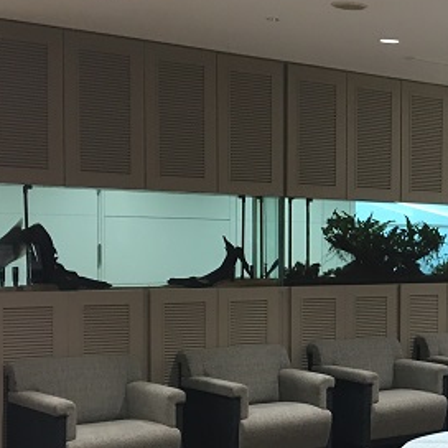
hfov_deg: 21.1
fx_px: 1113
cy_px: 315
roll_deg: -2.3
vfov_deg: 22.6
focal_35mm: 76
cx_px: 549
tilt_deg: -5.0
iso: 80
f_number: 2.2
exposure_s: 1/30
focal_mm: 4.15
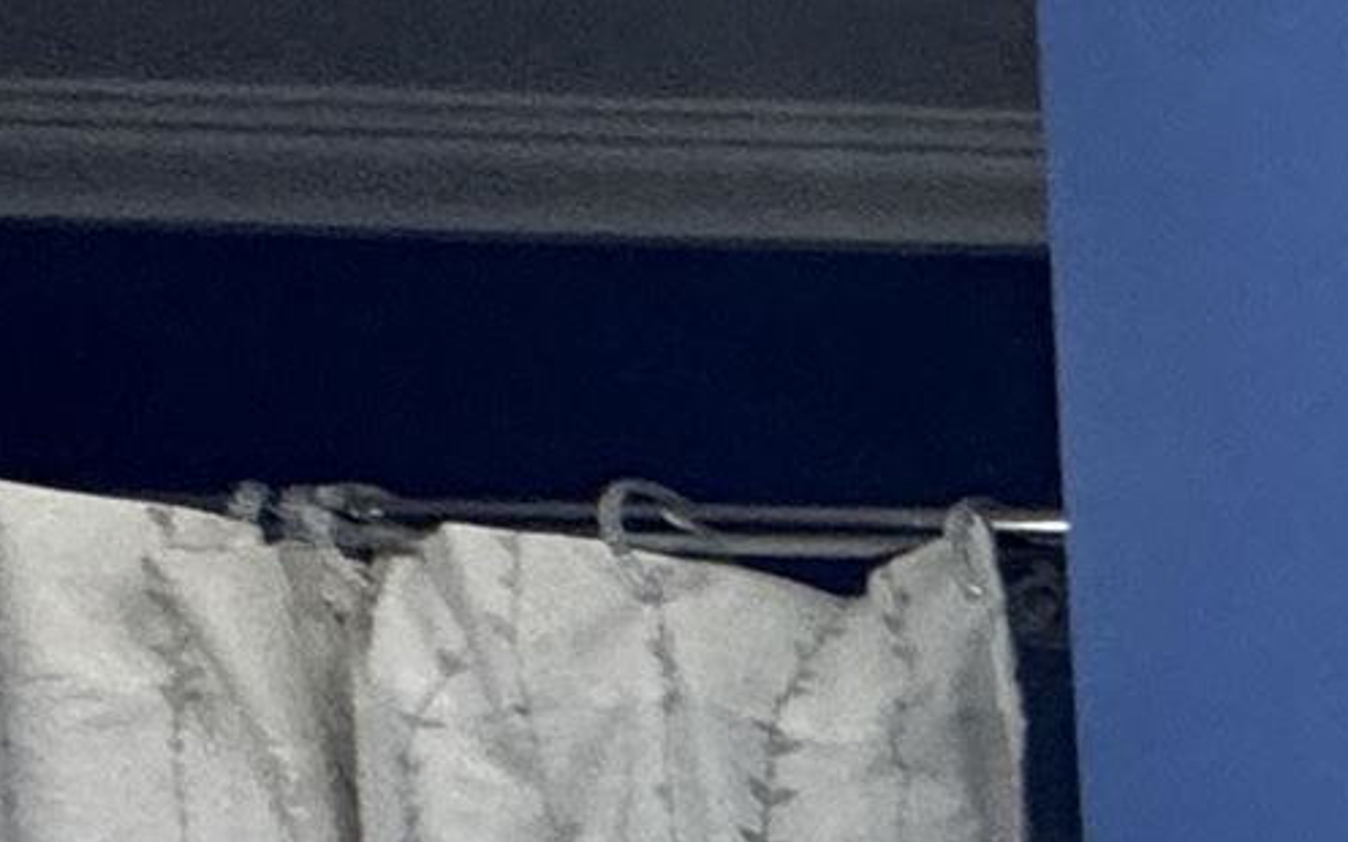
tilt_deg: -4.0
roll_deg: +0.0
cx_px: 3859
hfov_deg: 12.2
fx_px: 3380
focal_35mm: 92
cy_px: 2173
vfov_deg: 11.2
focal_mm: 2.22
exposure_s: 1/120
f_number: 2.2
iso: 200
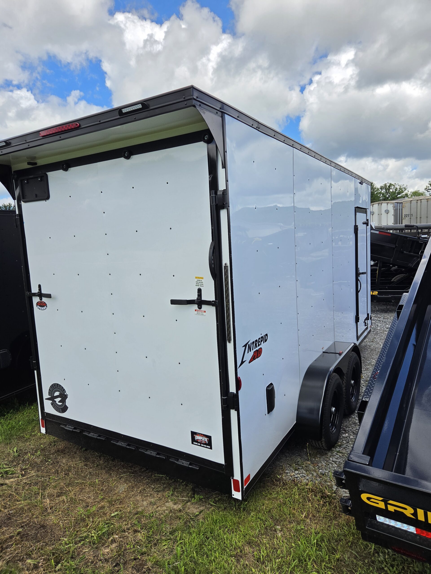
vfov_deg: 73.9
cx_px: 216
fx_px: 382
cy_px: 287
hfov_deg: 58.9
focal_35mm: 23
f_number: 1.8
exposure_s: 1/4558
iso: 80
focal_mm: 5.4
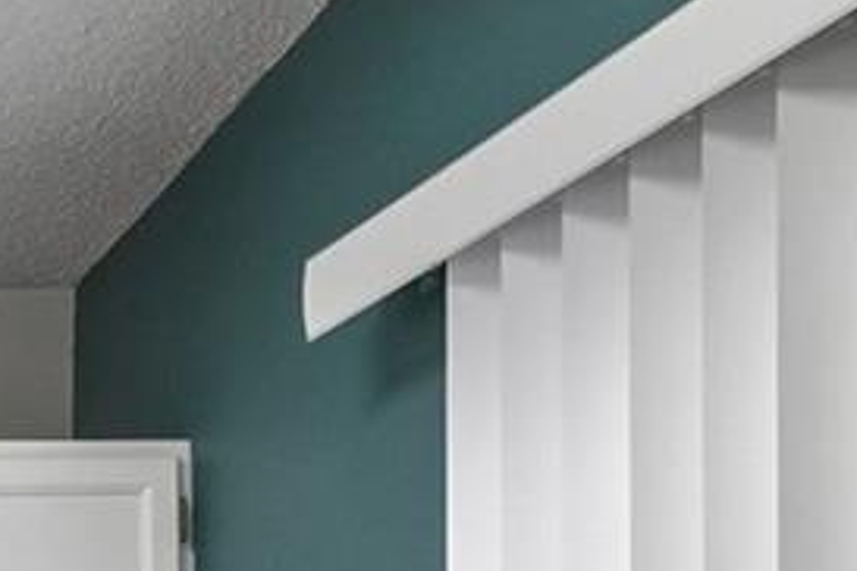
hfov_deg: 16.4
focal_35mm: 88
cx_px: -945
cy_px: 1111
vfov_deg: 13.5
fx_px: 2095
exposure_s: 1/25
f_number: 9
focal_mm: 10
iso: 640
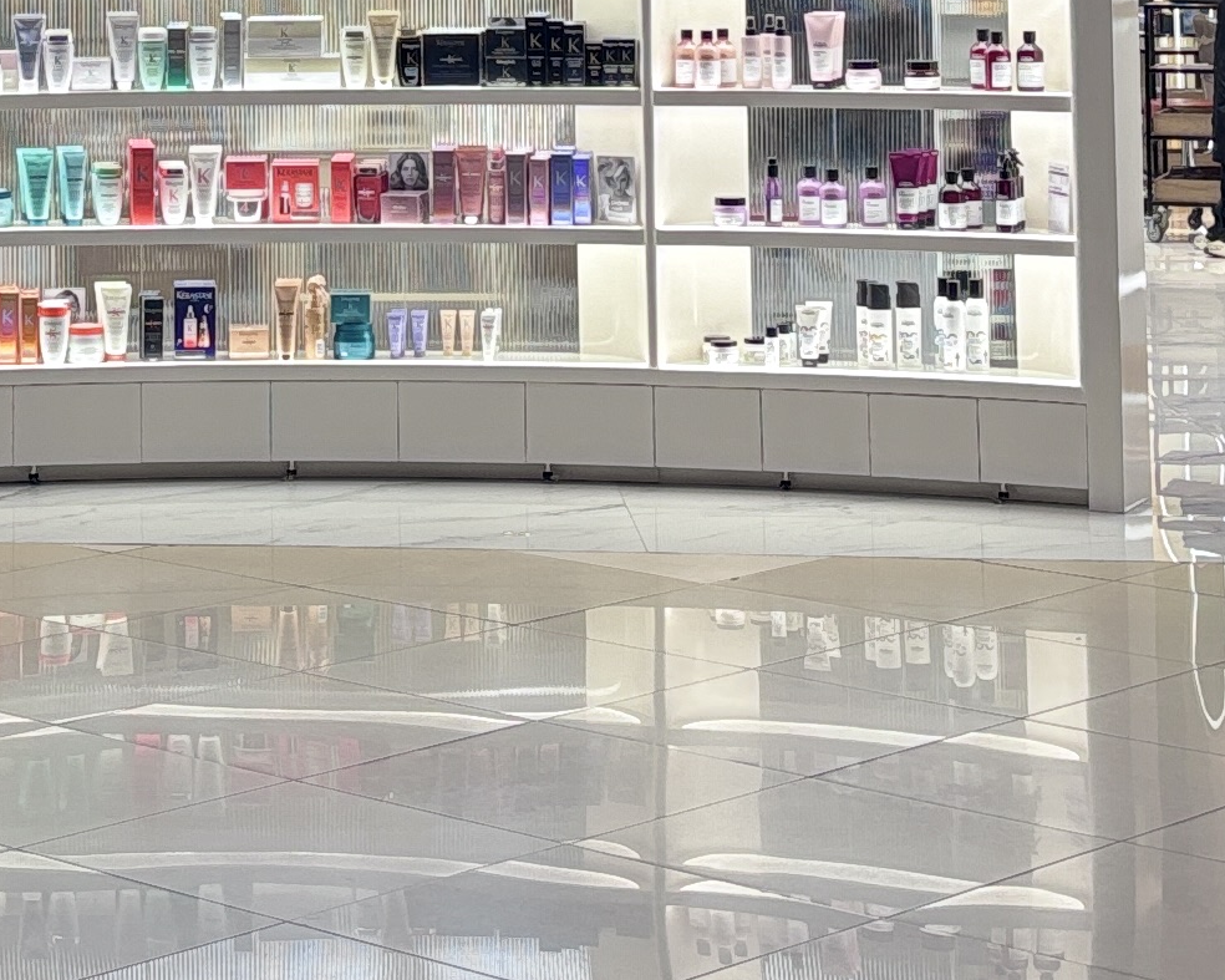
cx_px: 311
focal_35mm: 104
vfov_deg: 14.2
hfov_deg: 18.3
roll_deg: +0.7
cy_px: -320
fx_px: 3770
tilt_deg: +2.4
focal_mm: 5.96
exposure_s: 1/60
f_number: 1.6
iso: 160
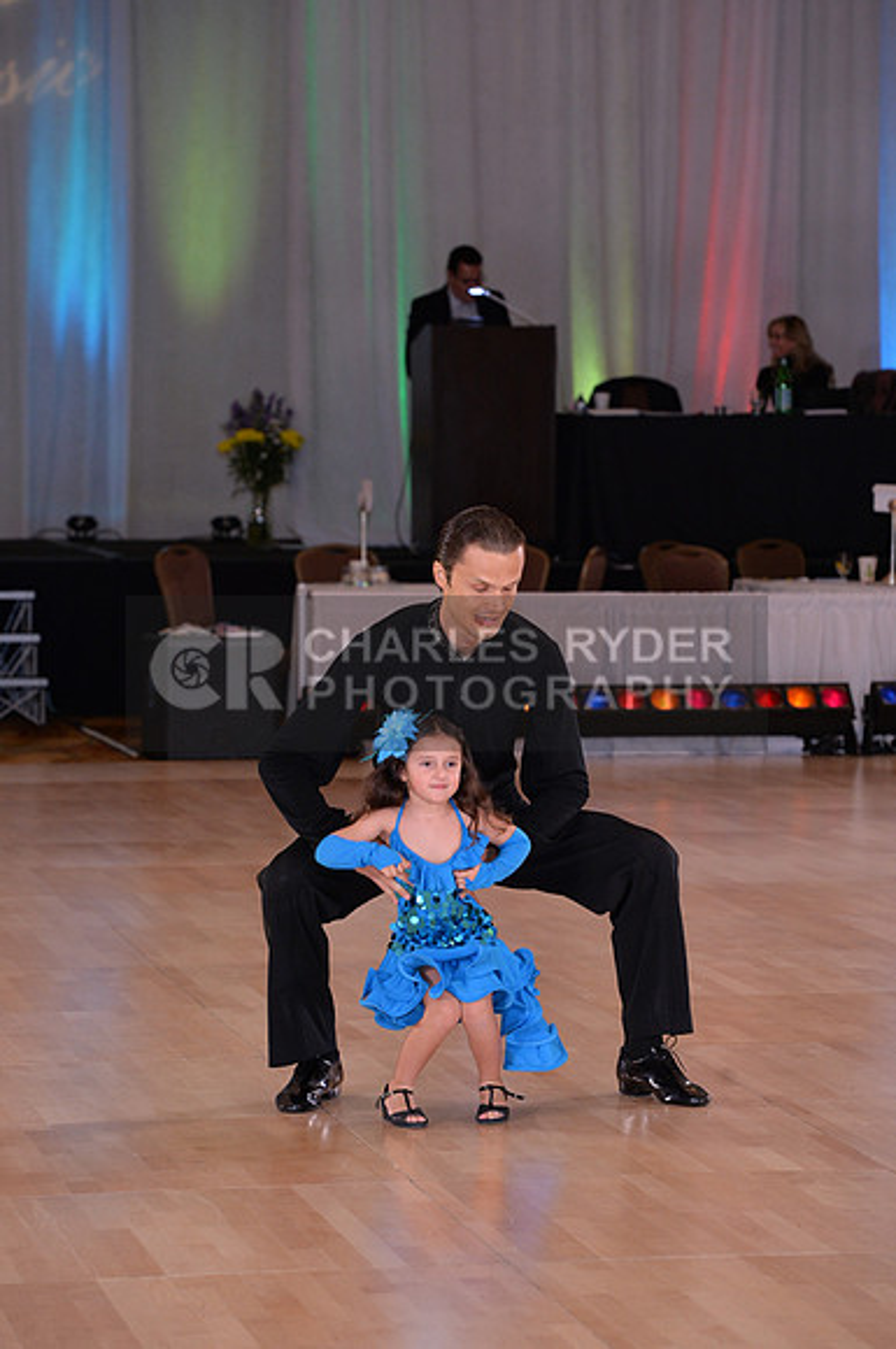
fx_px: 5055
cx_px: 448
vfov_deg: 15.2
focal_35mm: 135
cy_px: 674
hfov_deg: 10.1
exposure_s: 1/250
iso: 2000
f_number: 5.6
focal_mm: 135
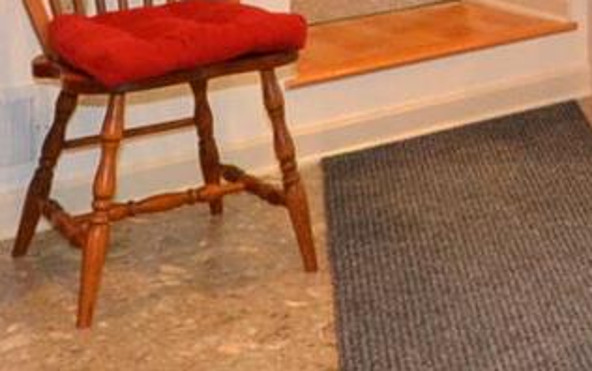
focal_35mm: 99
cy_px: -265
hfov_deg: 19.0
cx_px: 824
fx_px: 1598
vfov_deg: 12.3
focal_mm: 10
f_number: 3.5
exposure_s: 1/60
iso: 1000
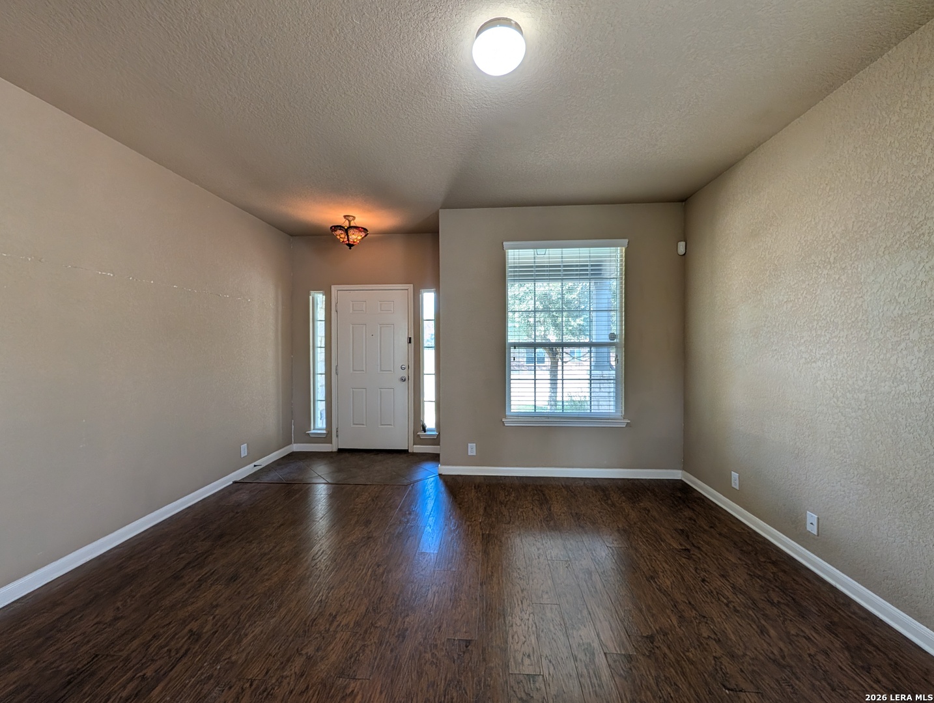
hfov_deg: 110.5
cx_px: 467
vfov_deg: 94.7
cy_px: 352
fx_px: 324
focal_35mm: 12
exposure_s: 1/120
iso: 85
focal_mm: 2.02
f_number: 1.7
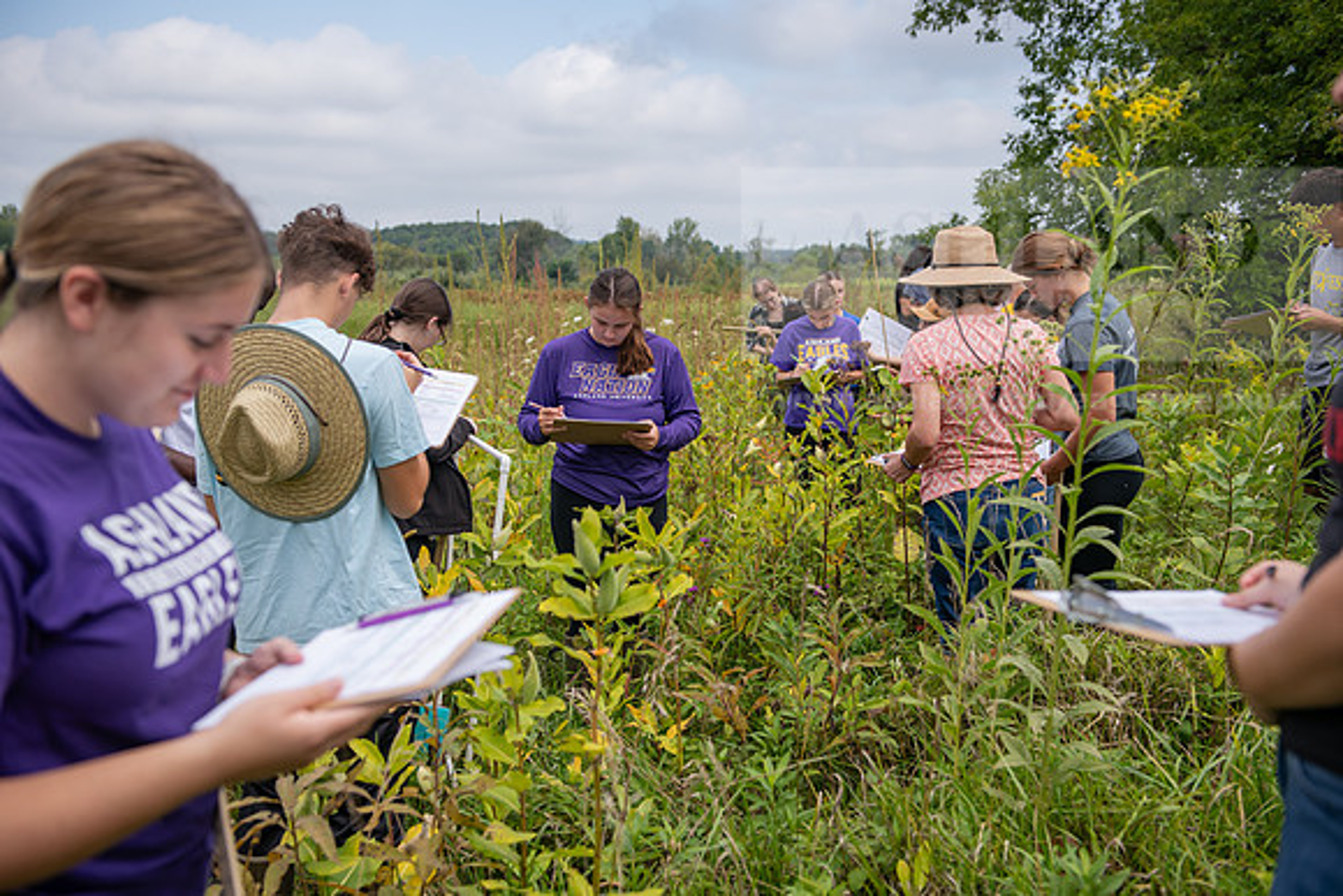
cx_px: 672
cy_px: 448
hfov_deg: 48.4
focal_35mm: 40
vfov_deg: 33.4
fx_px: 1493
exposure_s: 1/640
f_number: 3.5
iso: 125
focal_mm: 40
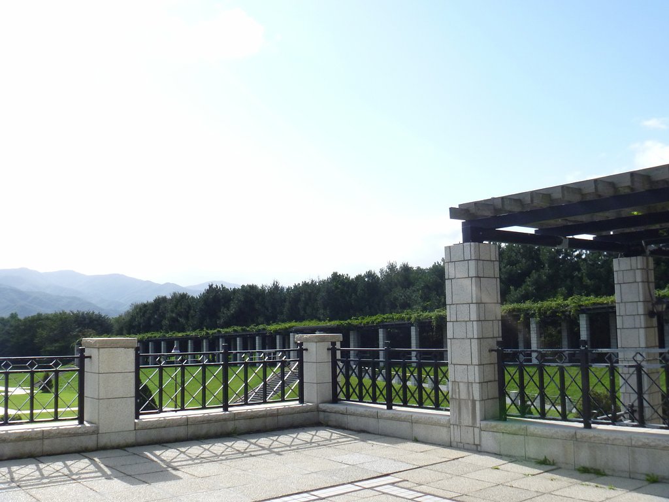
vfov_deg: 40.7
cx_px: 334
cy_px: 251
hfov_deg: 52.6
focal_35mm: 35
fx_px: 676
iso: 200
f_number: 5.6
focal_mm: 6.3
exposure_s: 1/500
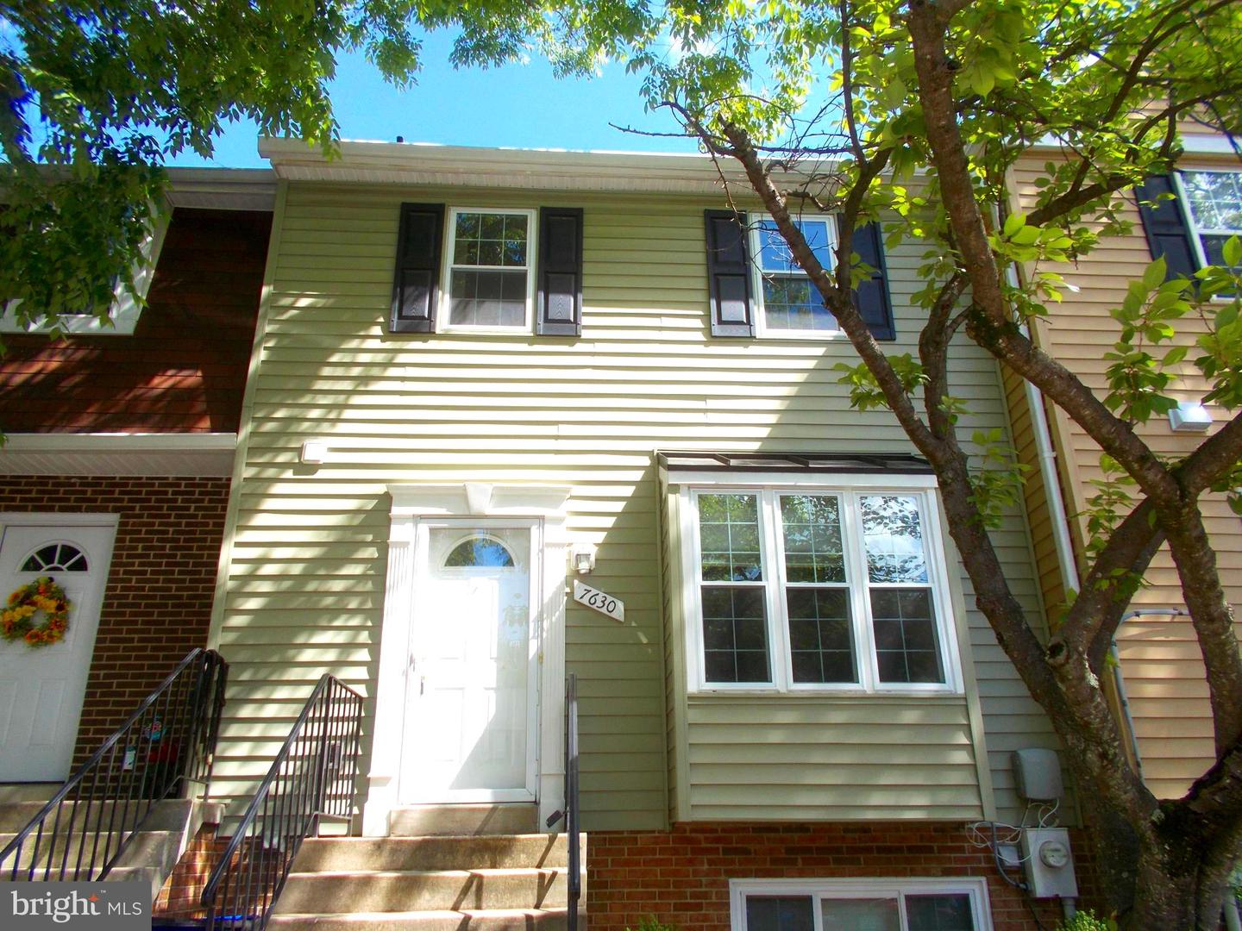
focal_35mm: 26
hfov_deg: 67.3
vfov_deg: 53.1
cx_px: 621
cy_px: 466
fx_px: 933
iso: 80
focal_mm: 4.6
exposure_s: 1/250
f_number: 3.2
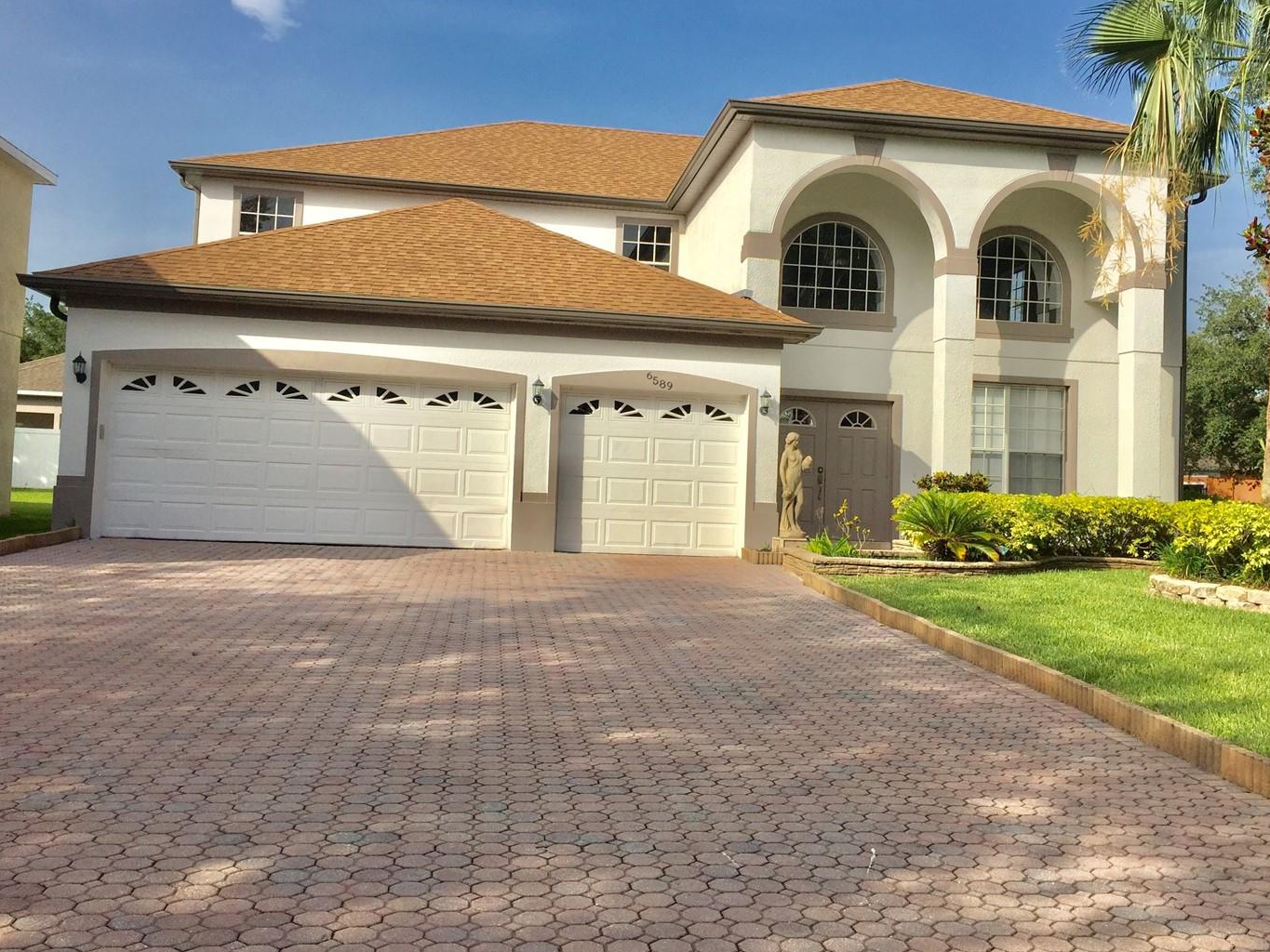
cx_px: 686
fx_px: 1248
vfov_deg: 41.8
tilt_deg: +3.9
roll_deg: -2.5
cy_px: 437
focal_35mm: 34
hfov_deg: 53.9
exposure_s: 1/2475
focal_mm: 4.15
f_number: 2.2
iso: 32
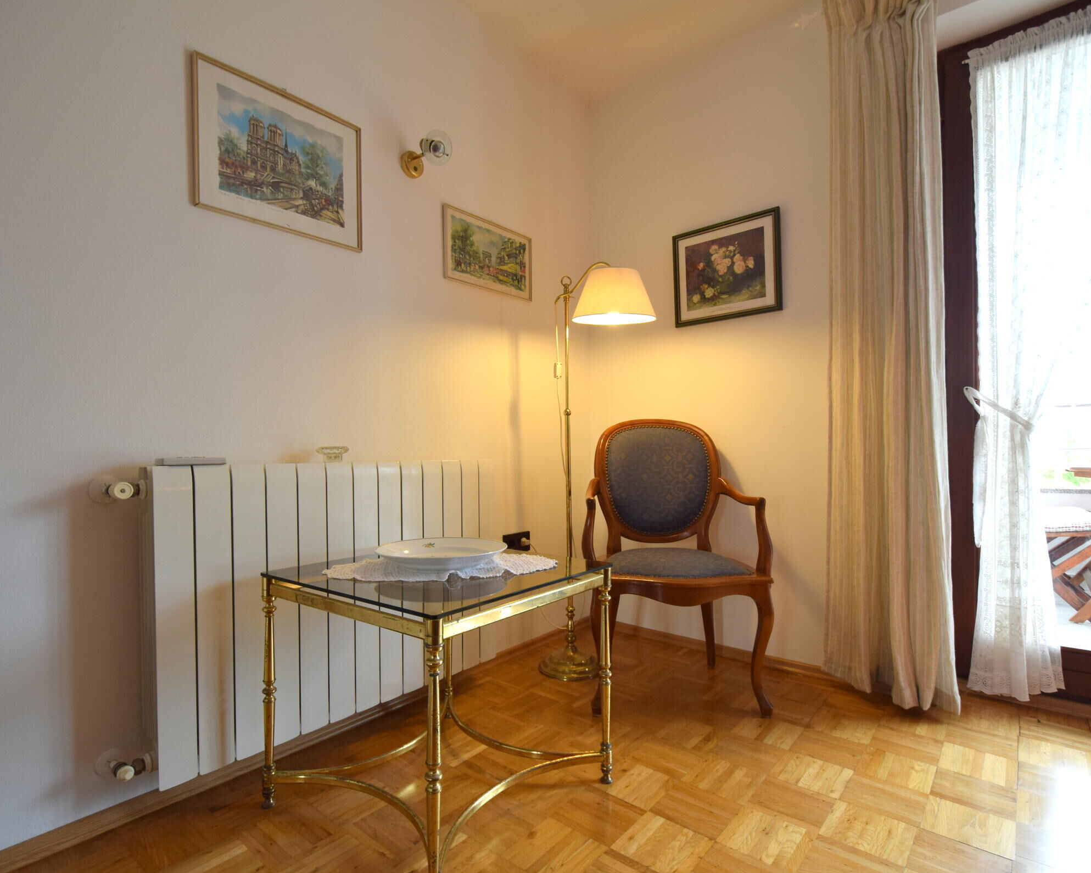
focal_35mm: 17
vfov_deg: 77.0
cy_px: 438
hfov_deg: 89.6
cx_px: 531
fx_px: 549
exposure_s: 1/80
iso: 400
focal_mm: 10
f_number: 4.5
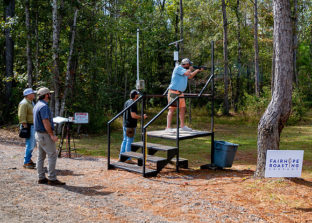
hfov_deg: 45.9
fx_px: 361
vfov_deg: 34.1
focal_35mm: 41
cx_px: 213
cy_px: 82
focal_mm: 30.5
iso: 100
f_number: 2.8
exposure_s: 1/640
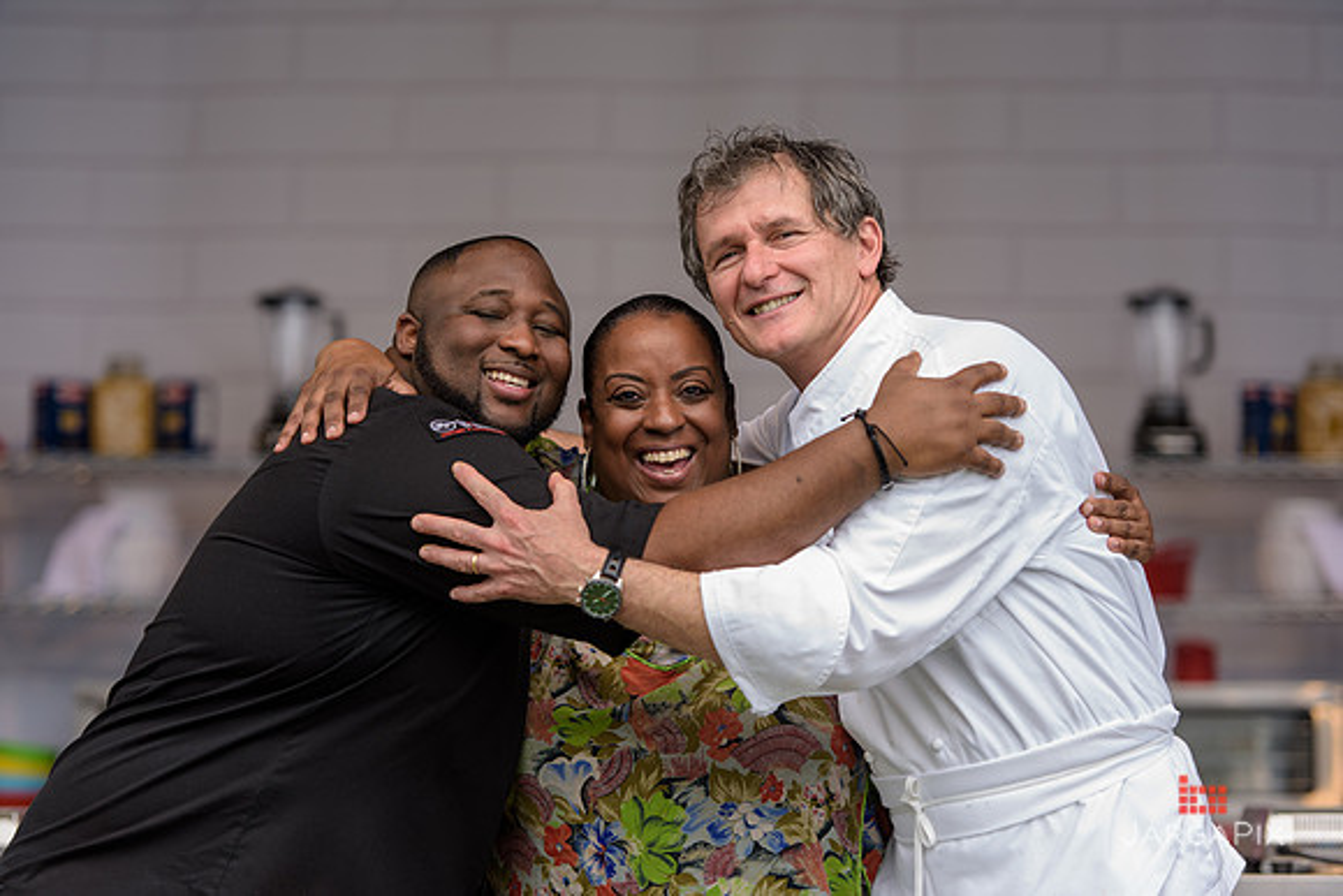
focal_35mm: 125
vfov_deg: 11.0
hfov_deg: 16.4
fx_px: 4664
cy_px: 448
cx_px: 672
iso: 250
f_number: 3.2
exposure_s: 1/800
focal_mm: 125
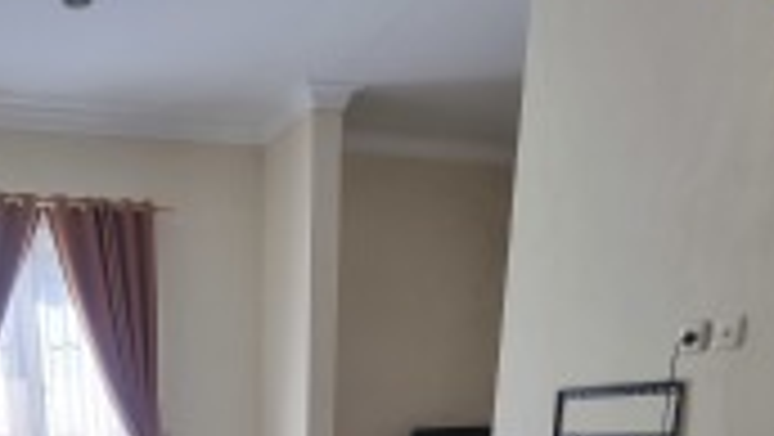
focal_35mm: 33
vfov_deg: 27.0
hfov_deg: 55.1
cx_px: 151
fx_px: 678
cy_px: 627
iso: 80
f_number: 2.2
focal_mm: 2.2
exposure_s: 1/100
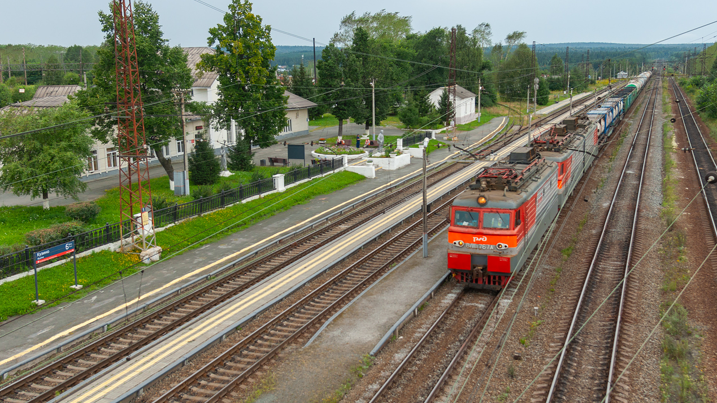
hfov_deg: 52.8
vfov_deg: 31.1
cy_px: 169
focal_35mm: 38
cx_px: 357
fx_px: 723
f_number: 4
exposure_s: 1/800
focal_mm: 24
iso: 400
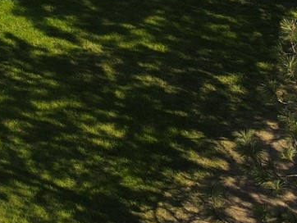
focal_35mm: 106
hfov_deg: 17.0
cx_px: -130
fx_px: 910
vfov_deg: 12.3
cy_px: -224
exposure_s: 1/400
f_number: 2.8
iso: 100
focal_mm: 4.5
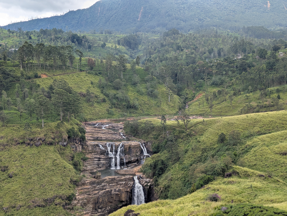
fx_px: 399
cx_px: 144
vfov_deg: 30.3
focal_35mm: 48
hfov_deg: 39.6
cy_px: 108
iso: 32
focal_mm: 6.81
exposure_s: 1/442
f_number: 1.85
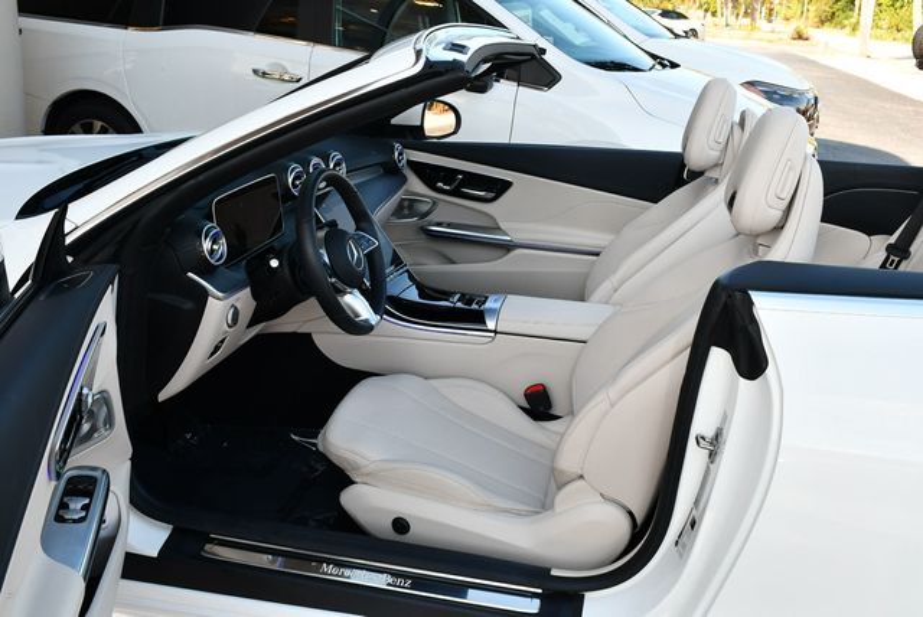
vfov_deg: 36.9
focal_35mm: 36
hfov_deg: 53.1
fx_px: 924
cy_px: 308
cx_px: 462
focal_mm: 18
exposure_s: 1/250
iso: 250
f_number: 5.6
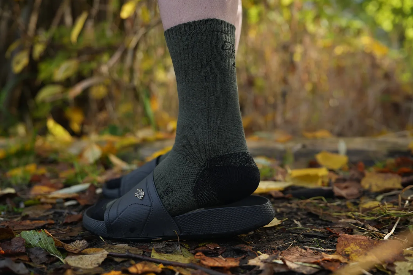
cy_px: 138
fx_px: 493
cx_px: 206
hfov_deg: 45.4
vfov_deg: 31.2
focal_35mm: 43
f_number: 2.8
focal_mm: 43
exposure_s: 1/250
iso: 250
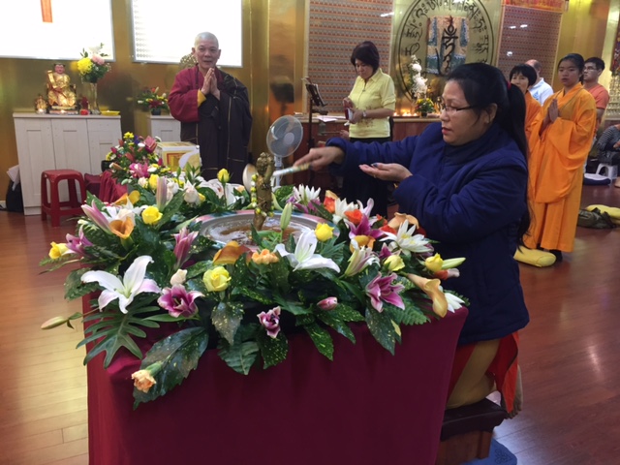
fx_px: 519
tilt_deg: -16.8
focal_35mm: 29
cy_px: 232
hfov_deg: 61.7
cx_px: 310
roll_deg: -4.2
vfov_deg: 48.2
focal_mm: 4.15
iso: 160
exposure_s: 1/33
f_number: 2.2
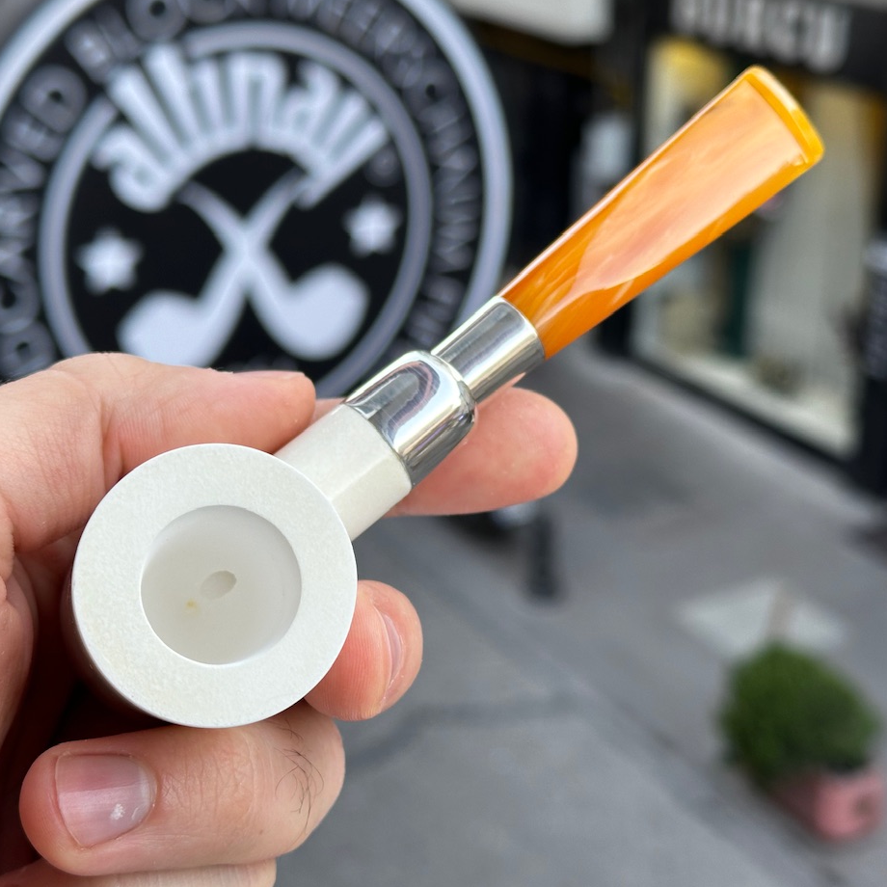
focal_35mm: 59
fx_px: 1710
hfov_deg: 29.1
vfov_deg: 29.1
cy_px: 427
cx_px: 459
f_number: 1.78
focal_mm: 6.86
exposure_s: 1/100
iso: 64
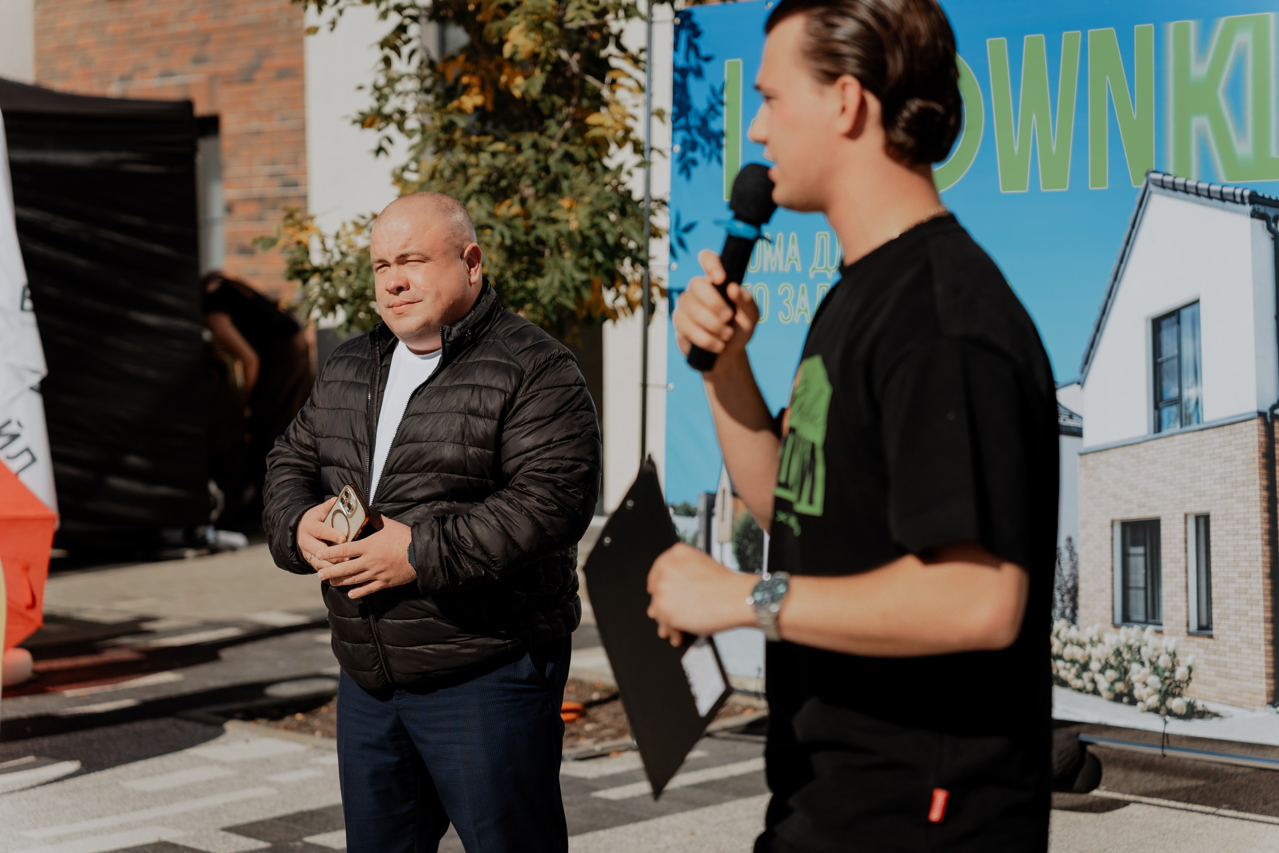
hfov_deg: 27.0
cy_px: 426
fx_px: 2665
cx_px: 640
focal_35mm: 75
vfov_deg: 18.2
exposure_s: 1/1250
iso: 100
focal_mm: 75
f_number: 3.2
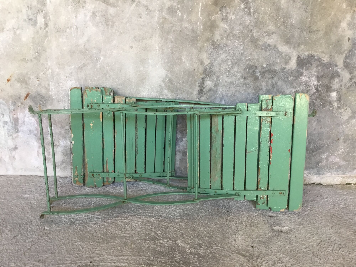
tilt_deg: -16.5
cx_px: 178
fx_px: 319
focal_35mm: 31
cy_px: 134
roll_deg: -2.1
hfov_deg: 58.4
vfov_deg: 45.4
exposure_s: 1/33
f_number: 2.4
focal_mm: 3.3
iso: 40
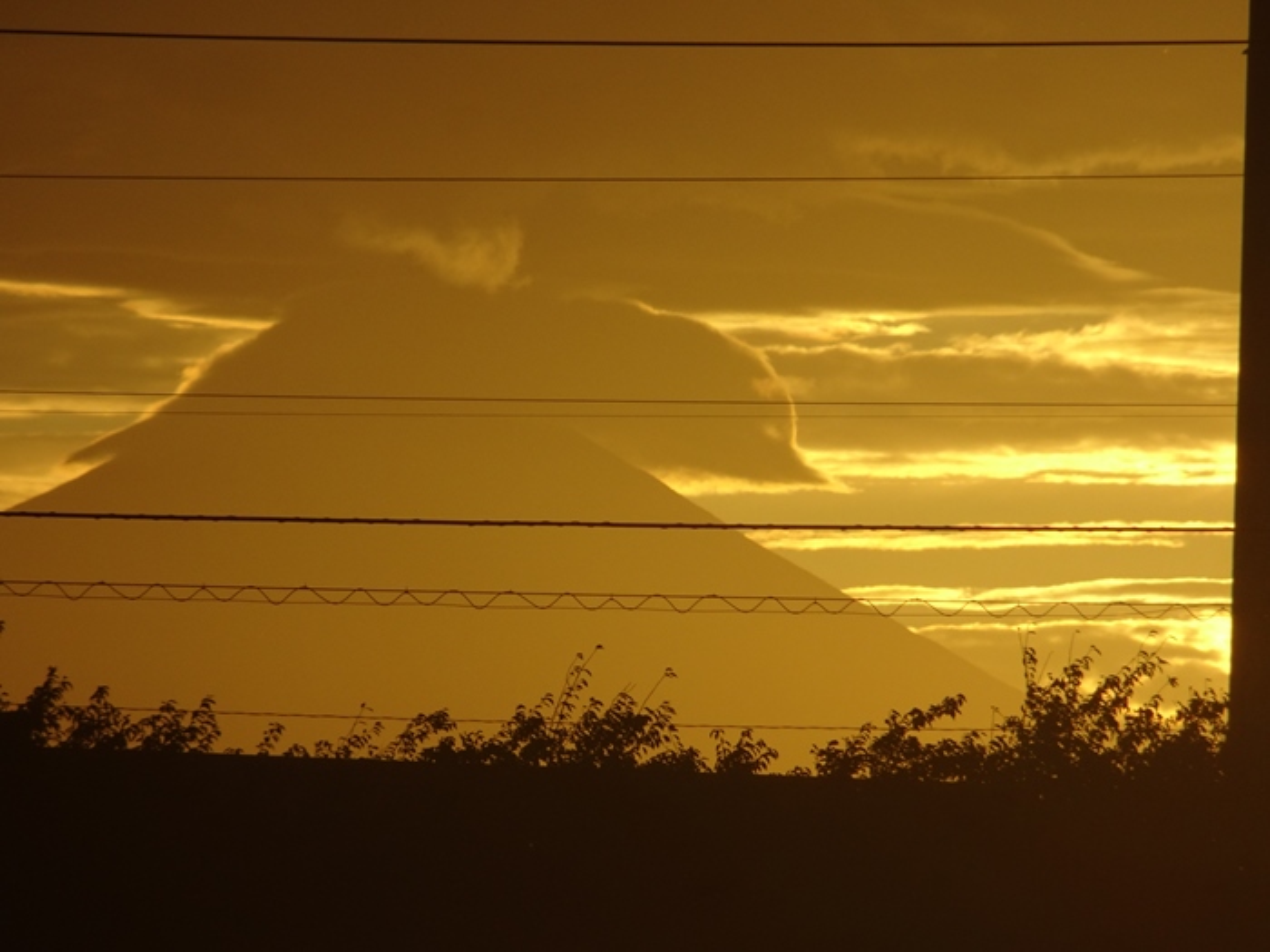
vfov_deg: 2.5
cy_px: 476
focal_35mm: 585
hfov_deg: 3.4
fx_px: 21463
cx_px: 635
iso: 80
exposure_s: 1/800
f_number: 6.3
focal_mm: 99.92
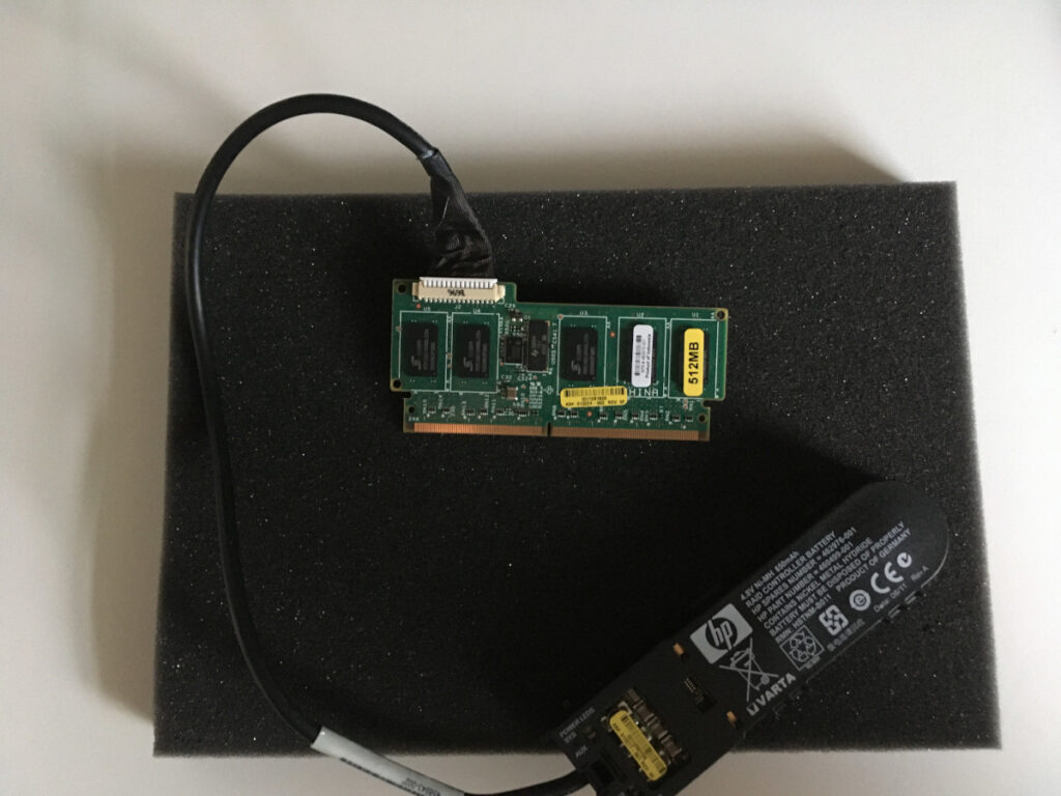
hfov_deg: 61.7
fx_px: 889
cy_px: 398
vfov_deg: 48.2
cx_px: 530
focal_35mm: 29
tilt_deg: -80.9
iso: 500
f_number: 2.2
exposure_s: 1/17
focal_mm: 4.15
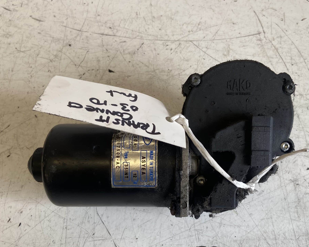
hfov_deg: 50.1
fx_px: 329
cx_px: 179
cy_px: 163
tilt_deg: -64.9
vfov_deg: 40.7
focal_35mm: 36
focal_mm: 4.25
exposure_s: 1/100
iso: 50
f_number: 1.8
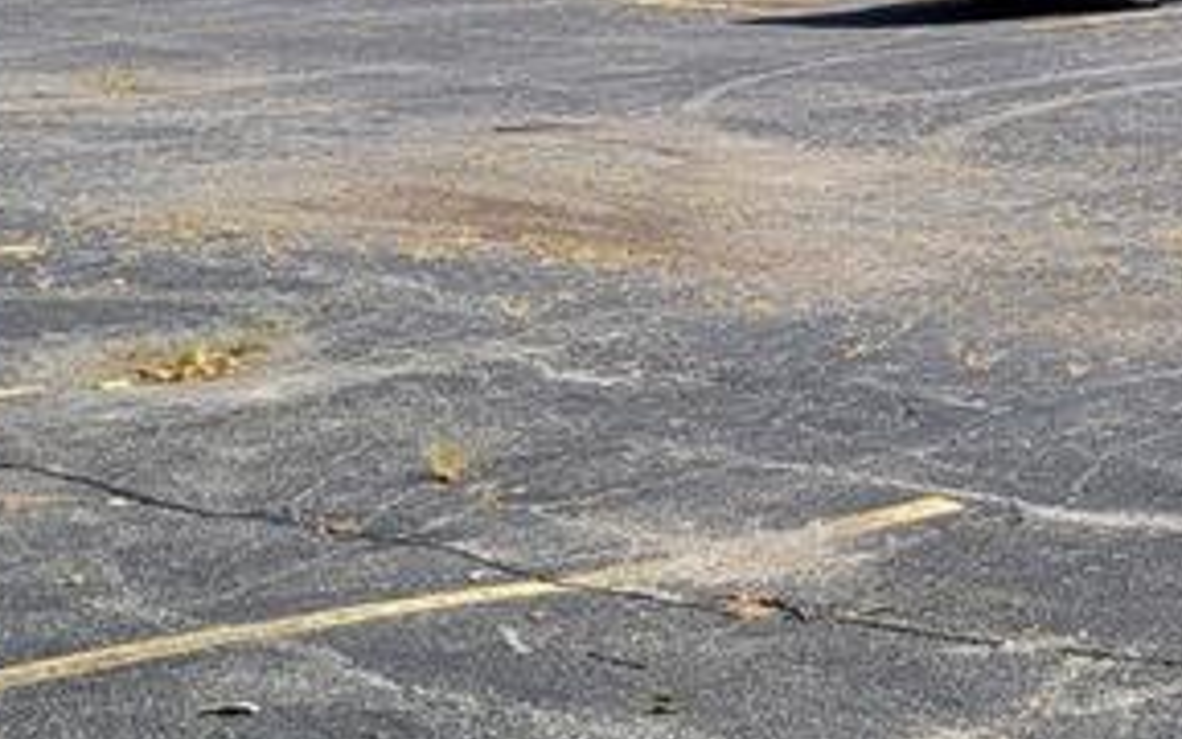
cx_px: 1055
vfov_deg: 12.7
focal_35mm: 98
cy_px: -361
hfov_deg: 20.8
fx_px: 3157
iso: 40
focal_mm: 5.4
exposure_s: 1/1920
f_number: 1.8
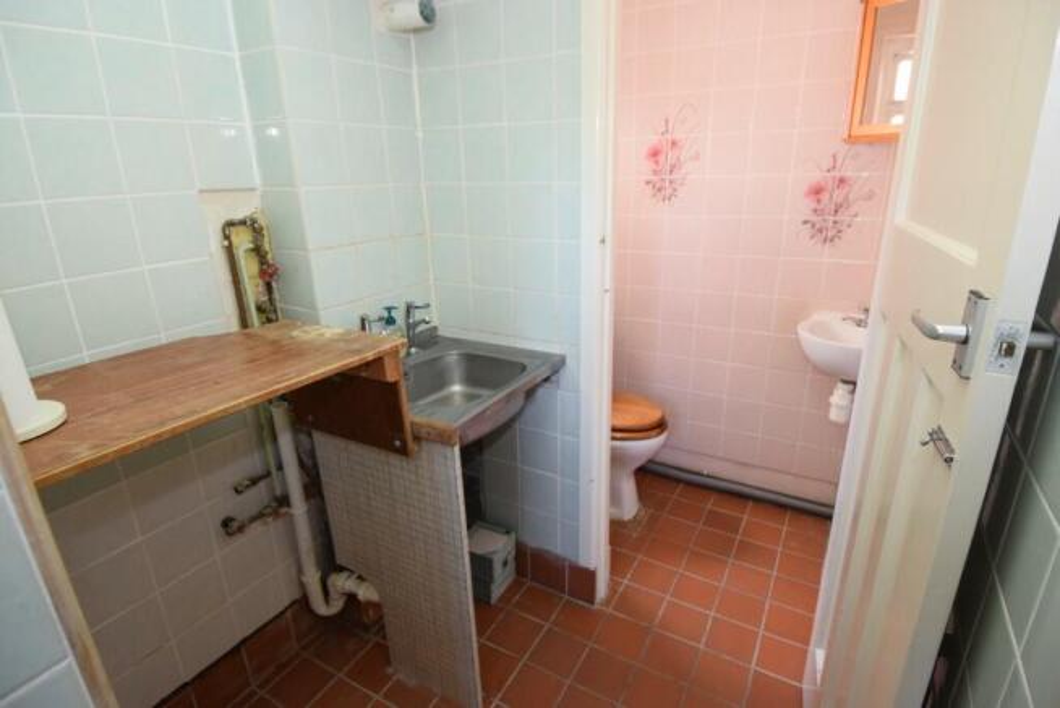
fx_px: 530
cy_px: 354
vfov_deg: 67.5
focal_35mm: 18
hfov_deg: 90.0
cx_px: 530
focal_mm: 12
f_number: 4
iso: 1100
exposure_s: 1/60
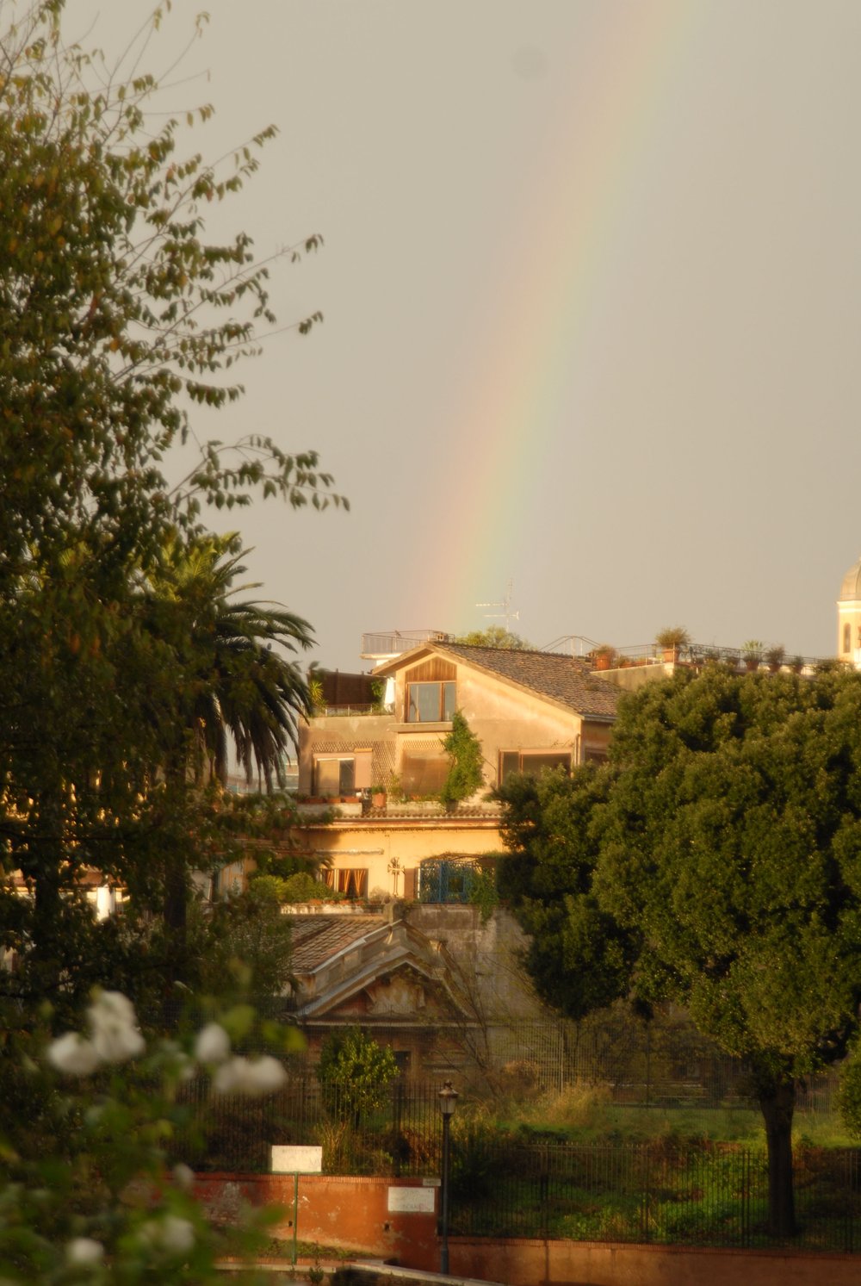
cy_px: 643
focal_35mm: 128
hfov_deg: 10.8
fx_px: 4559
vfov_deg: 16.0
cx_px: 430
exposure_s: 1/200
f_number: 4
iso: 200
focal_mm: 85
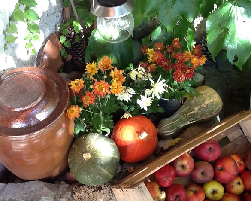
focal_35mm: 47
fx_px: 349
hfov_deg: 39.5
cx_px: 121
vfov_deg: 32.1
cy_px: 100
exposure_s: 1/30
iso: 40
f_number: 2.4
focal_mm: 2.03
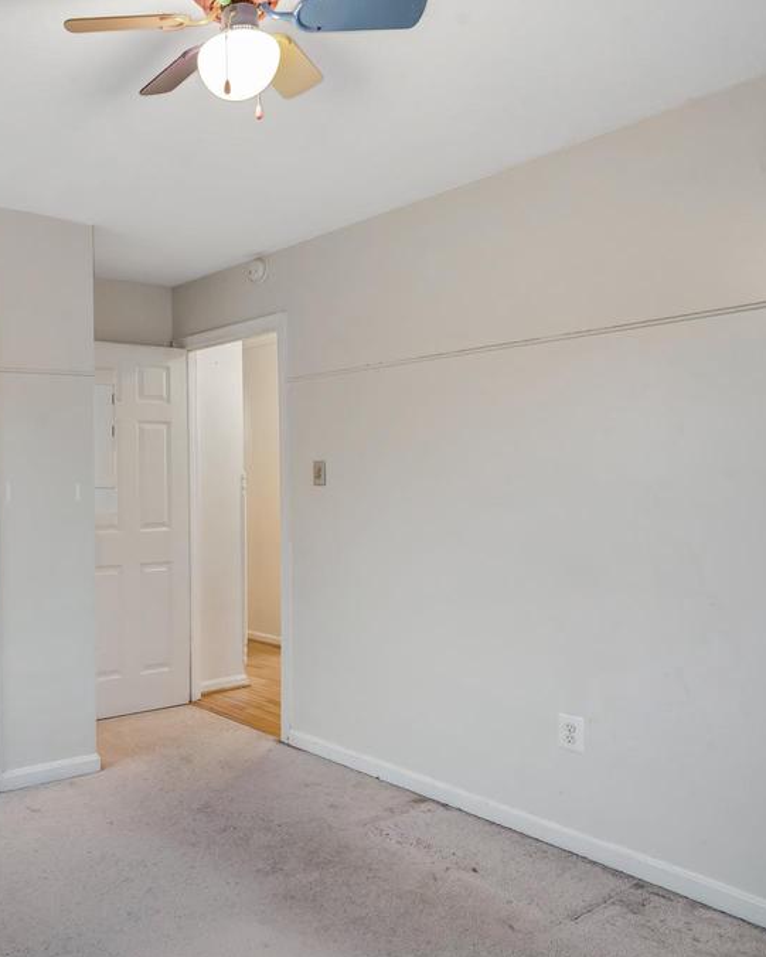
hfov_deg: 47.6
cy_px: 482
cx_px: 72
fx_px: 765
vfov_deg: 64.1
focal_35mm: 27
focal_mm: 19
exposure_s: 1/13
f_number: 8
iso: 1250
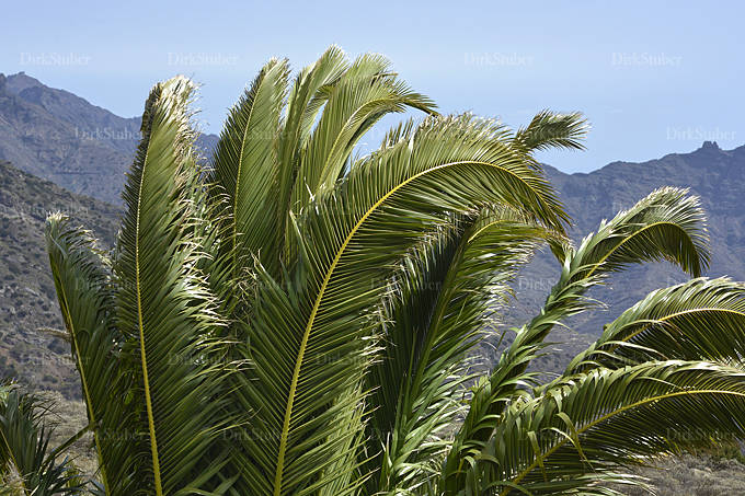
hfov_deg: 23.9
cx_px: 372
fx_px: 1758
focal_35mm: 85
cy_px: 248
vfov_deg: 16.1
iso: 400
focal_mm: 85
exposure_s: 1/400
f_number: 14
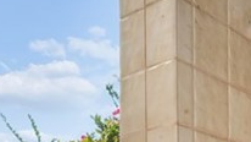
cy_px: 256
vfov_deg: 14.5
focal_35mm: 73
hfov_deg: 28.7
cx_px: 178
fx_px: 486
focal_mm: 14
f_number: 22
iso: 100
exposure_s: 1/3.33
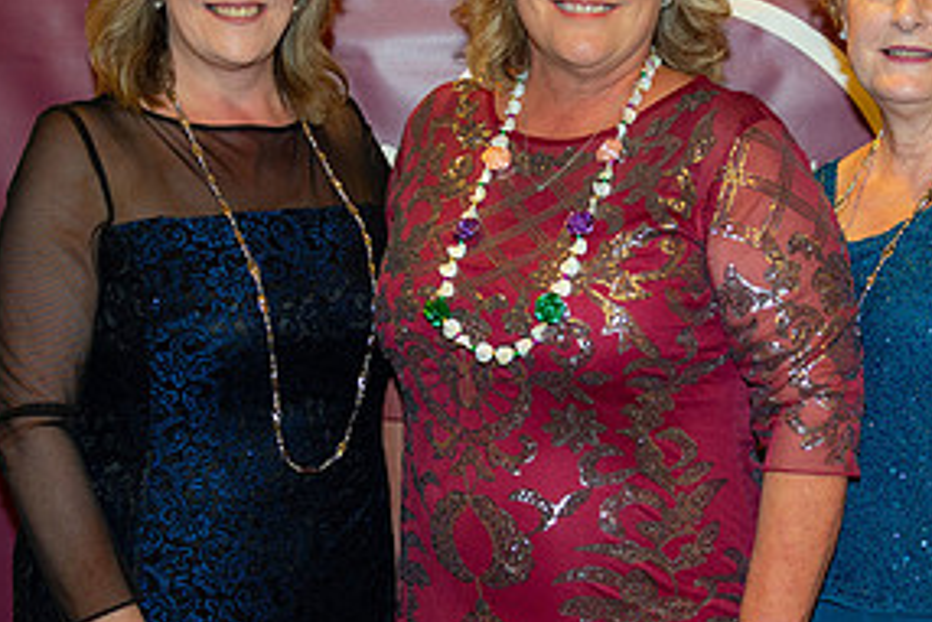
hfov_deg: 26.1
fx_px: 1994
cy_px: 303
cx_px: 639
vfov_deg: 17.7
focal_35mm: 77
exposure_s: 1/125
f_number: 3.5
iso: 1000
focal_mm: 38
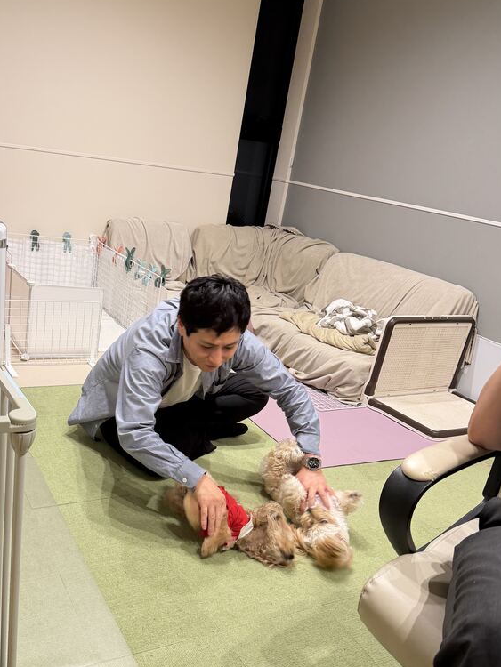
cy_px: 390
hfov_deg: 43.9
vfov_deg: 56.5
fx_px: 617
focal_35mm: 32
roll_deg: -9.5
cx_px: 190
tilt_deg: -21.4
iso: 160
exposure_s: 1/50
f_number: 1.78
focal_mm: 6.76
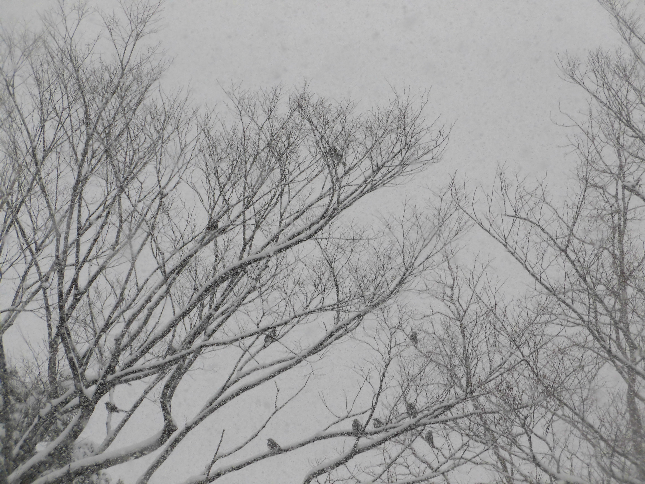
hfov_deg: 12.3
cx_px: 322
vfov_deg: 9.3
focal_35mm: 160
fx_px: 2981
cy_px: 242
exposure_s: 1/320
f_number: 5.4
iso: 100
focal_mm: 28.58
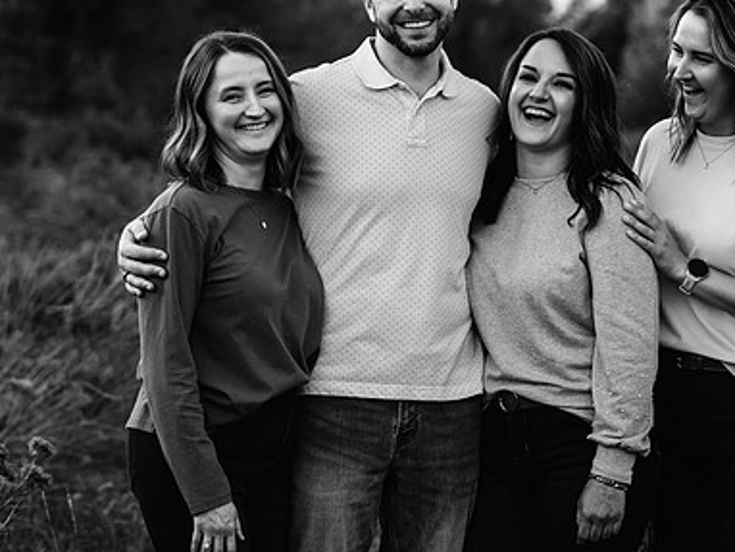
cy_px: 245
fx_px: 4674
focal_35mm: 220
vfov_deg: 6.8
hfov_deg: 9.0
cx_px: 371
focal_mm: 134
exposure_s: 1/160
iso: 500
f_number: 5.6
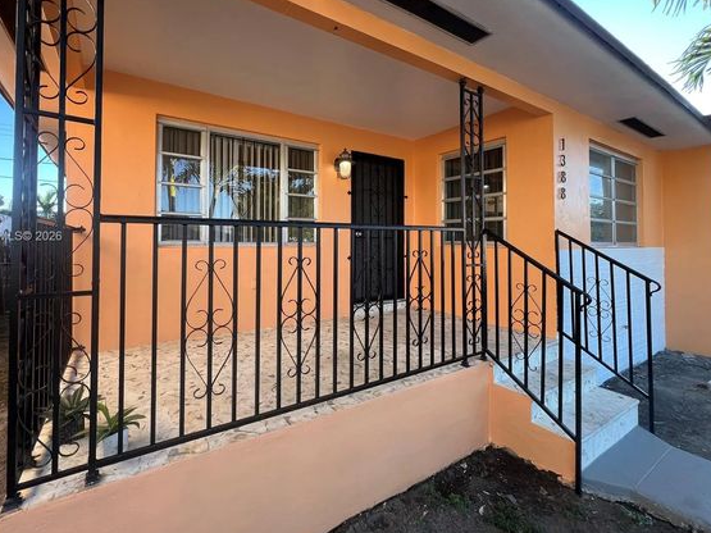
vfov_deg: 81.4
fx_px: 308
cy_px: 237
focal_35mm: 15
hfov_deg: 97.7
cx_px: 313
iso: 32
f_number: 1.8
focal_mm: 1.57
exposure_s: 1/99
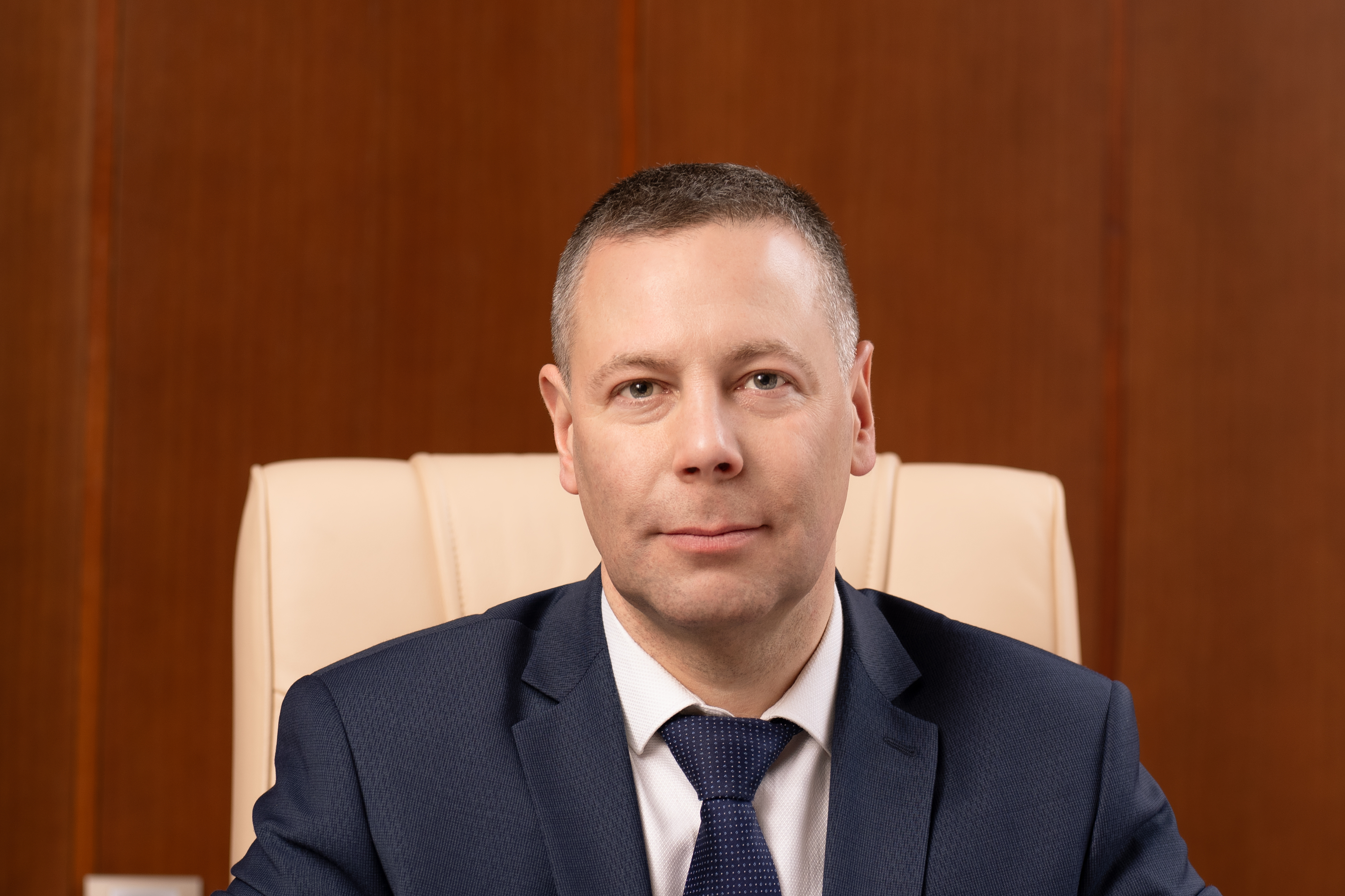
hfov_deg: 17.6
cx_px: 787
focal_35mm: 116
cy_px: 679
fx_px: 4334
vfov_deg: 11.8
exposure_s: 1/200
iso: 100
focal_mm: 50
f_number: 2.5
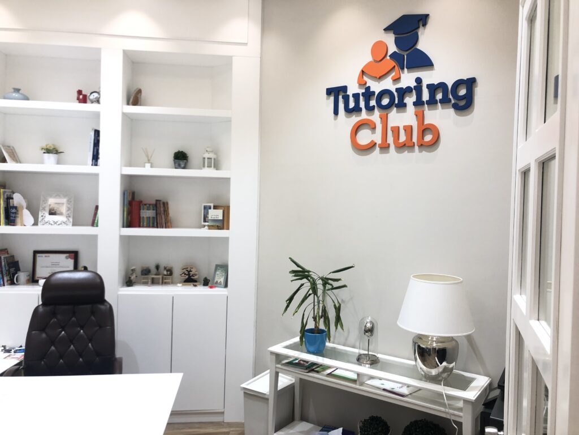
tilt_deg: -1.3
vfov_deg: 49.7
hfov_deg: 63.4
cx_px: 290
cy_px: 218
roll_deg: -0.5
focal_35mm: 28
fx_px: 468
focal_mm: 4
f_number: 1.8
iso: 25
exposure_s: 1/33
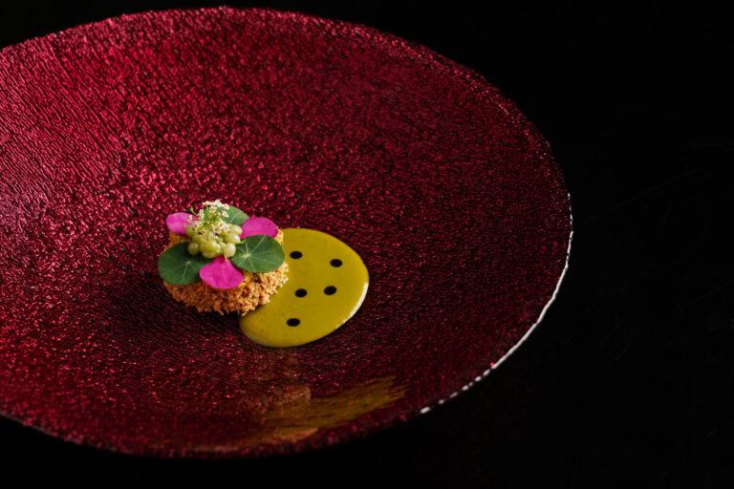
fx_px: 1774
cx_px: 367
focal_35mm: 87
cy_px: 244
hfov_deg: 23.4
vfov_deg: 15.7
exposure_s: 1/160
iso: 125
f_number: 8
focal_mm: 87
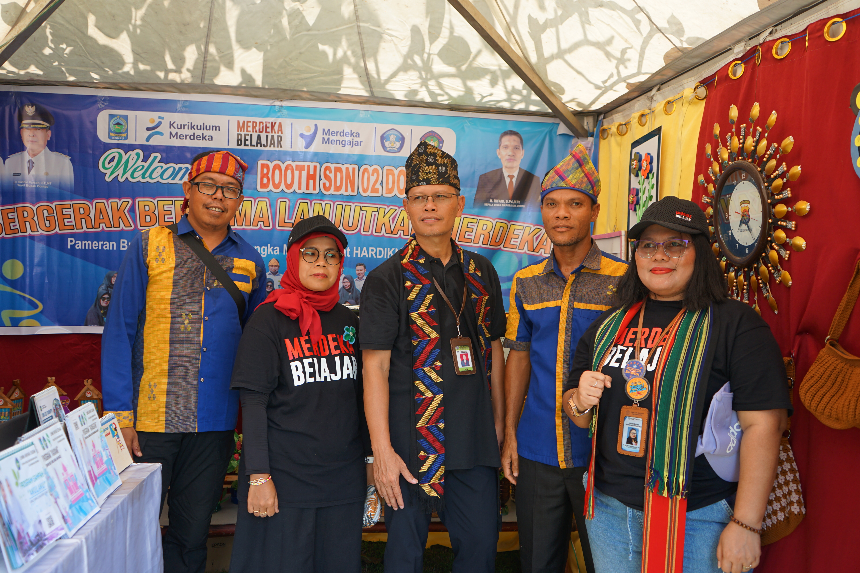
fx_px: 740
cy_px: 286
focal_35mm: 31
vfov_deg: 42.3
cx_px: 430
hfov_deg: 60.3
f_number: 4
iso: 160
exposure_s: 1/160
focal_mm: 31
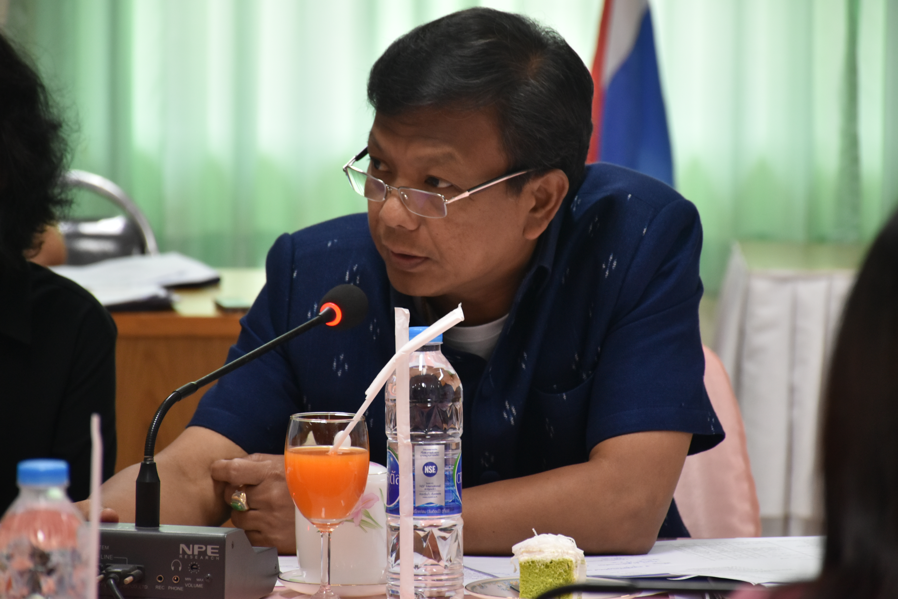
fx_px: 5238
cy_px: 300
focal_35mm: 210
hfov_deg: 9.8
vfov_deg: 6.5
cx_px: 449
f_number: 5.6
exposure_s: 1/60
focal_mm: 140
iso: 800
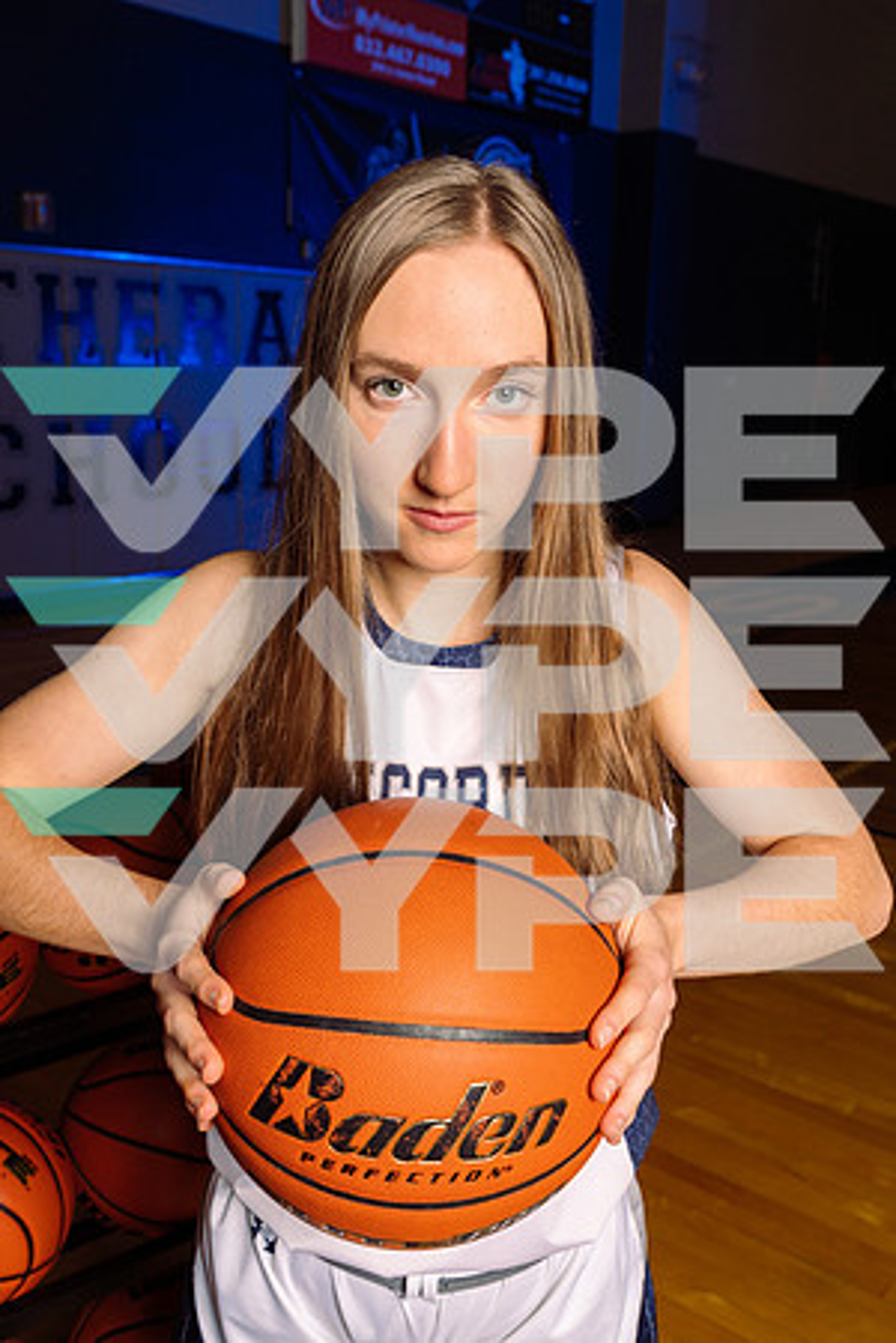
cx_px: 448
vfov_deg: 54.4
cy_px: 672
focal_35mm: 35
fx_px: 1307
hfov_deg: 37.9
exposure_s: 1/250
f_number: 8
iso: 320
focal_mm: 35
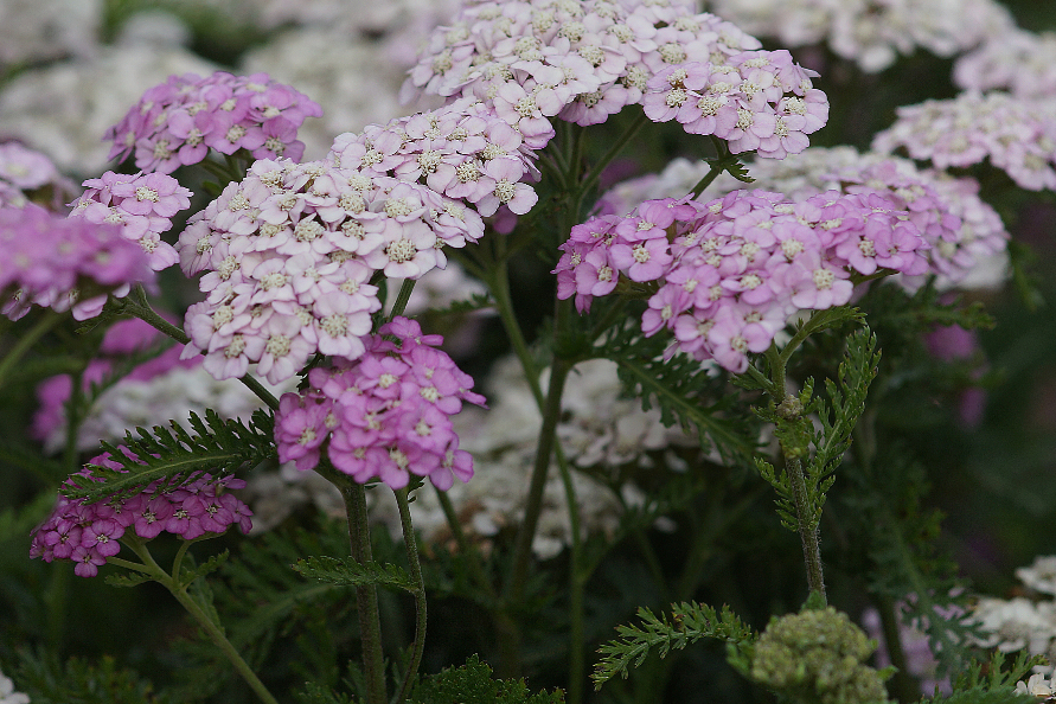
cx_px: 361
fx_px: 5925
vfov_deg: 6.8
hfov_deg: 10.2
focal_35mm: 202
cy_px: 274
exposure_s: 1/250
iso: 100
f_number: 5
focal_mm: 100
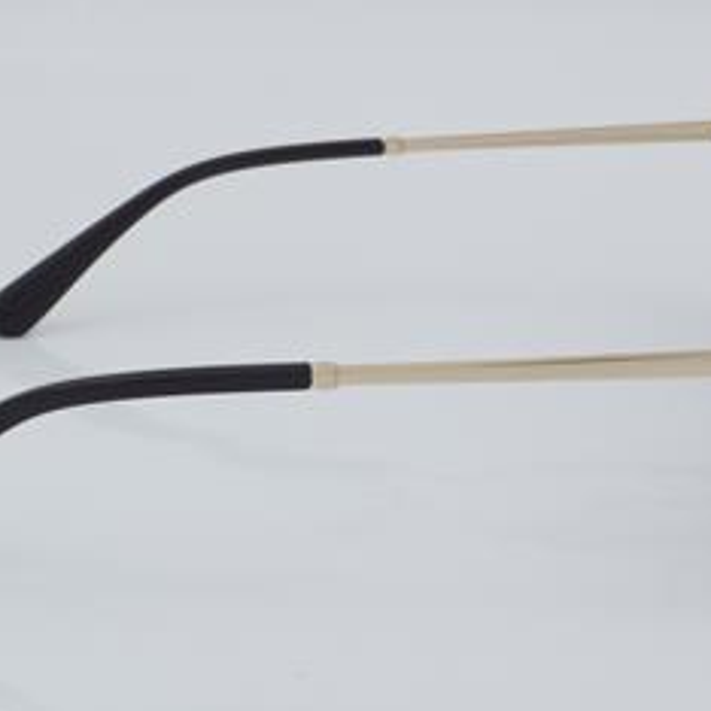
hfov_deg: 16.0
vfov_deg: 16.0
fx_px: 2533
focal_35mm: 109
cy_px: 331
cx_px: 386
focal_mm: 50
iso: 100
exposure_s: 1/4
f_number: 32
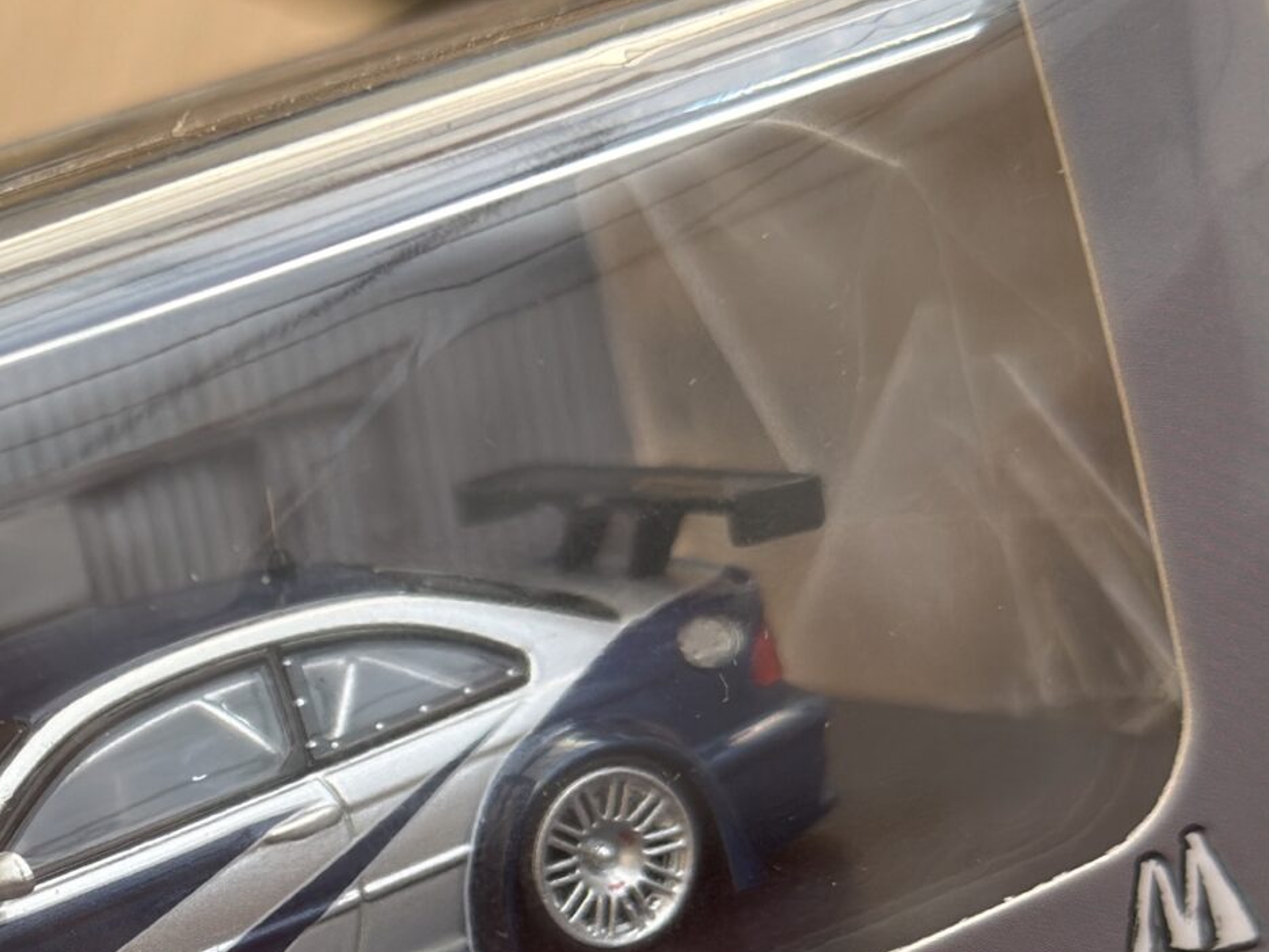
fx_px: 3814
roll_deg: -17.6
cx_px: -152
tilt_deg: -36.4
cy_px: 949
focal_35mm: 104
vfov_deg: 14.0
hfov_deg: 18.2
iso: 64
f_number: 1.78
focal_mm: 6.76
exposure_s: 1/460
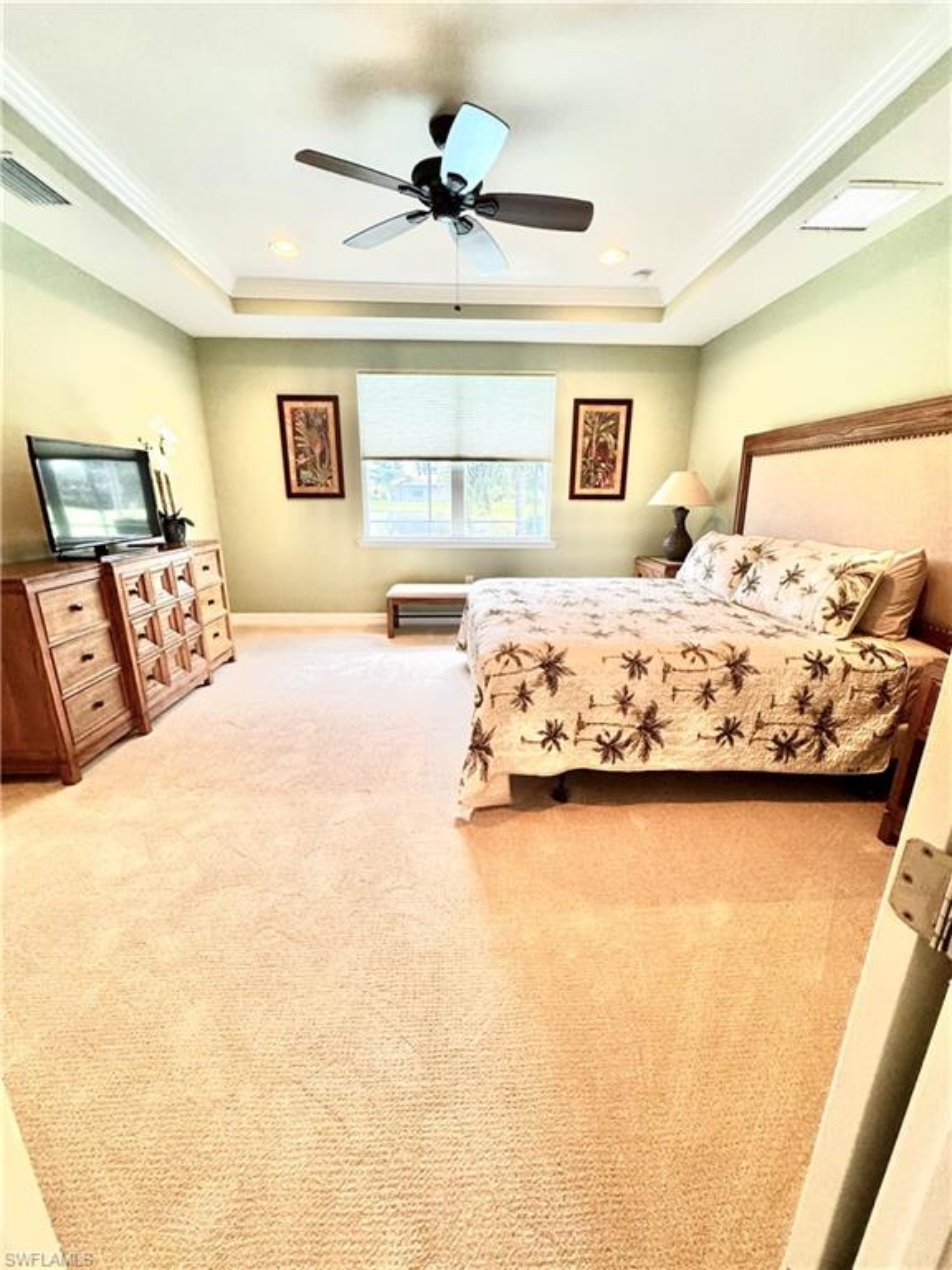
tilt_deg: -13.6
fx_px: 513
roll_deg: +0.4
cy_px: 635
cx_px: 476
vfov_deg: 102.1
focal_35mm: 14
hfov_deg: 85.7
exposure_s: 1/120
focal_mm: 2.22
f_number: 2.2
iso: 250
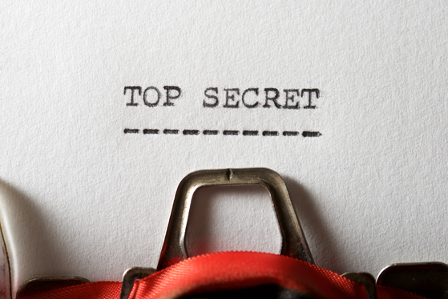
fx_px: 1307
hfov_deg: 19.5
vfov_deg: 13.0
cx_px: 224
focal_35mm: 105
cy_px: 150
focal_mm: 105
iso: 100
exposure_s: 1/160
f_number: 10
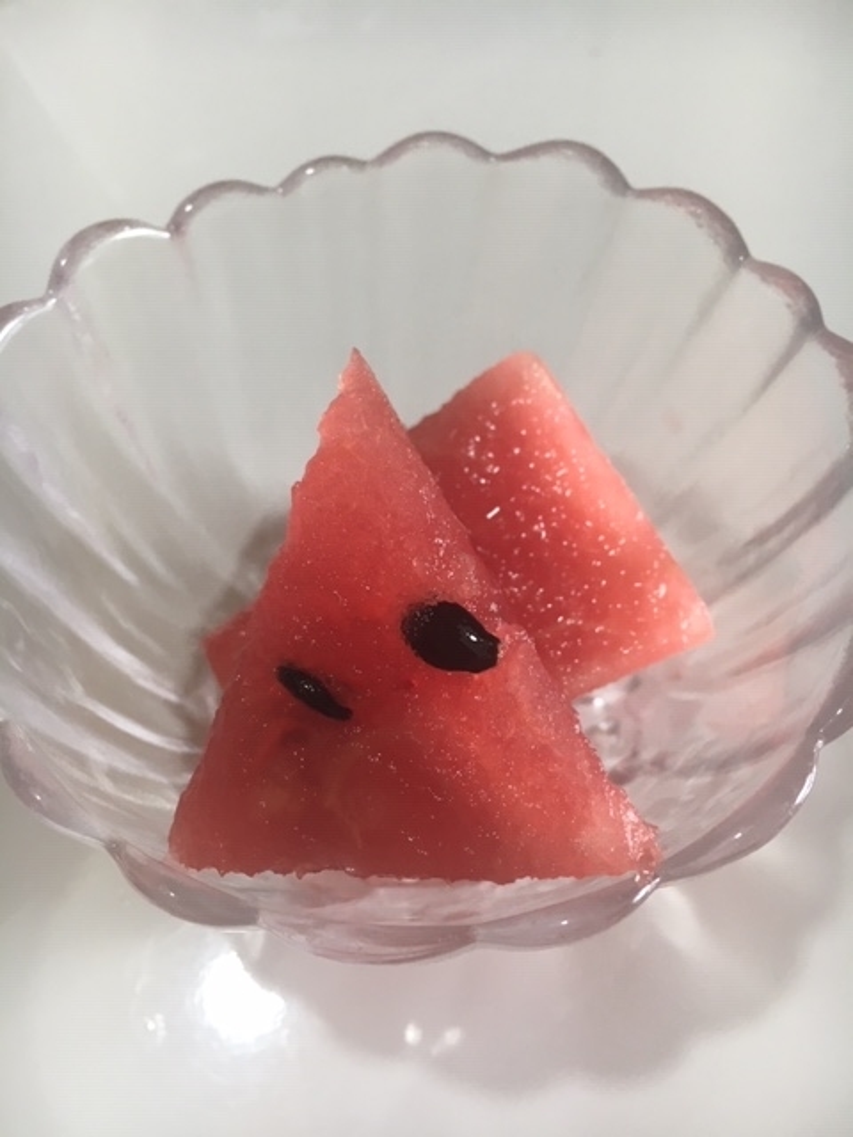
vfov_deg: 61.7
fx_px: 953
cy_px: 568
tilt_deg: -60.7
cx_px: 426
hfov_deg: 48.2
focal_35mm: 29
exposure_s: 1/30
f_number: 2.2
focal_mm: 4.15
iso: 25
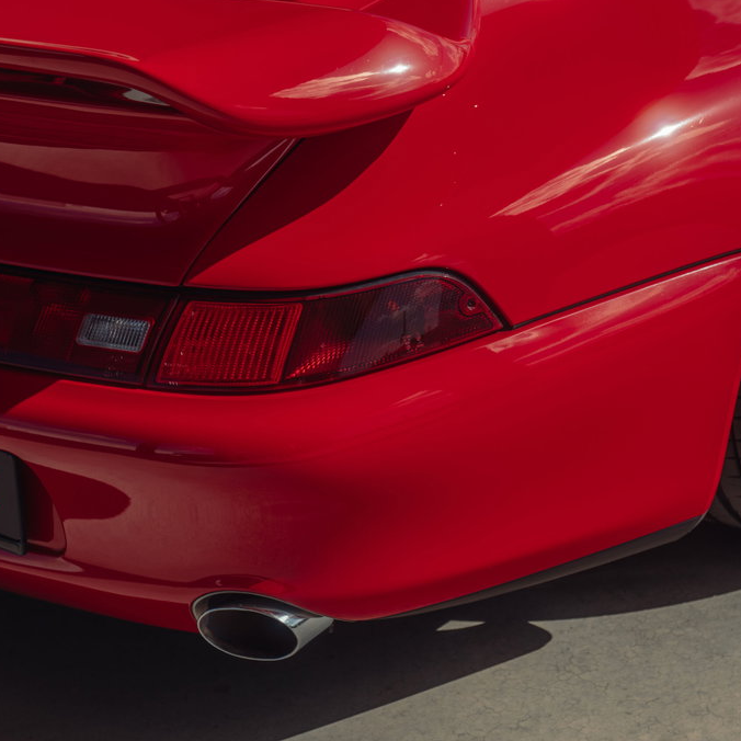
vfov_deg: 19.3
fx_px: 2180
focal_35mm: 90
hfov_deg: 19.3
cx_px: 406
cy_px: 369
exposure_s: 1/640
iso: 100
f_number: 4
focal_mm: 70
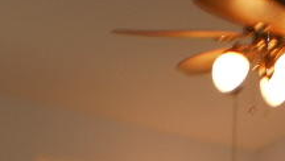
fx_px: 877
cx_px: 201
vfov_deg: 9.9
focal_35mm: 116
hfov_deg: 18.4
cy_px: 290
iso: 125
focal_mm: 6.3
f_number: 3.1
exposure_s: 1/30
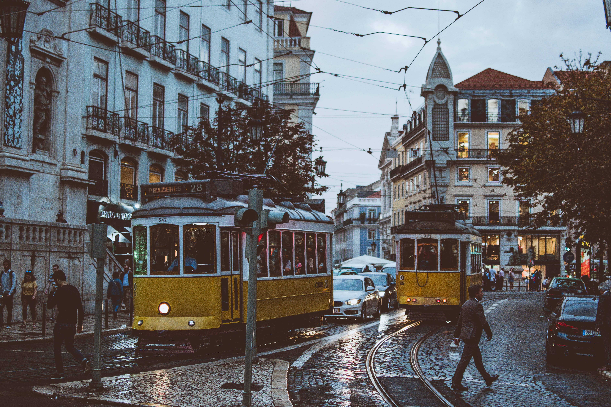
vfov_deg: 25.8
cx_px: 306
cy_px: 204
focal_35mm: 52
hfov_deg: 37.9
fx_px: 891
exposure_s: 1/320
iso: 250
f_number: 1.8
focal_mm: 35
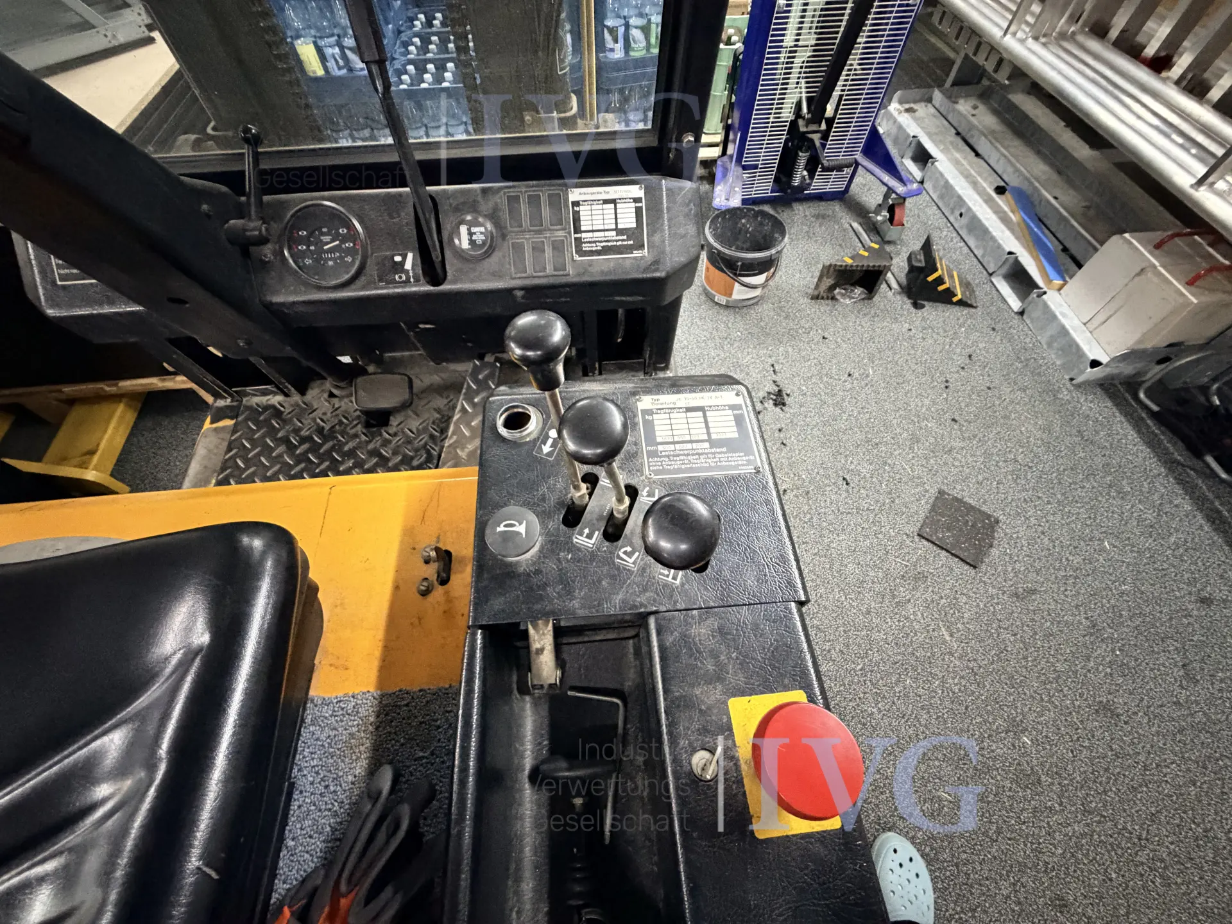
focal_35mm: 14
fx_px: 498
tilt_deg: -57.1
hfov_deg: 102.1
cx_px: 616
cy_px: 462
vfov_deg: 85.7
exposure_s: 1/33
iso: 1250
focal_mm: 2.22
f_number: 2.2
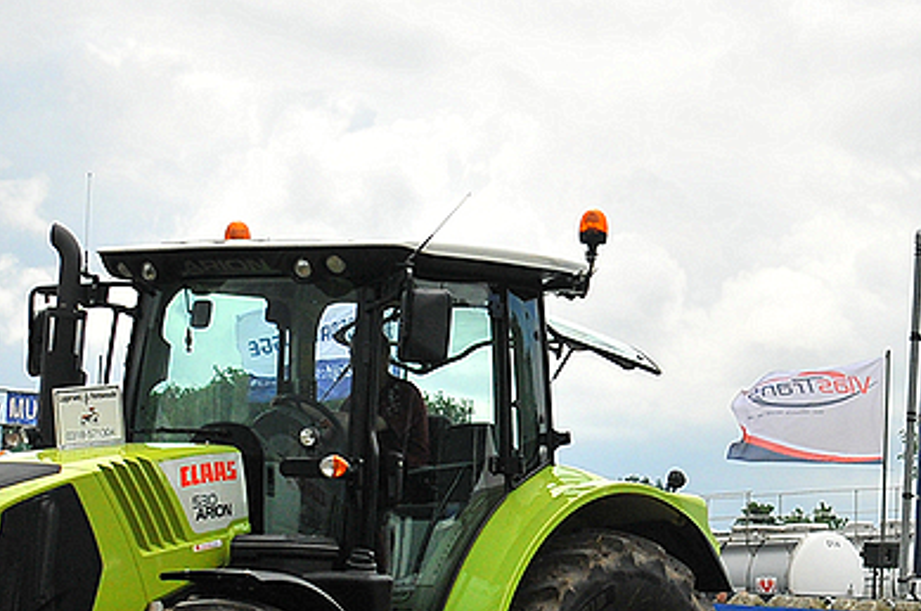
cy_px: 474
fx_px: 3831
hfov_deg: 13.7
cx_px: 580
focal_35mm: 150
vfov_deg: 9.1
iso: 500
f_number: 5
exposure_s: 1/4000
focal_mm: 38
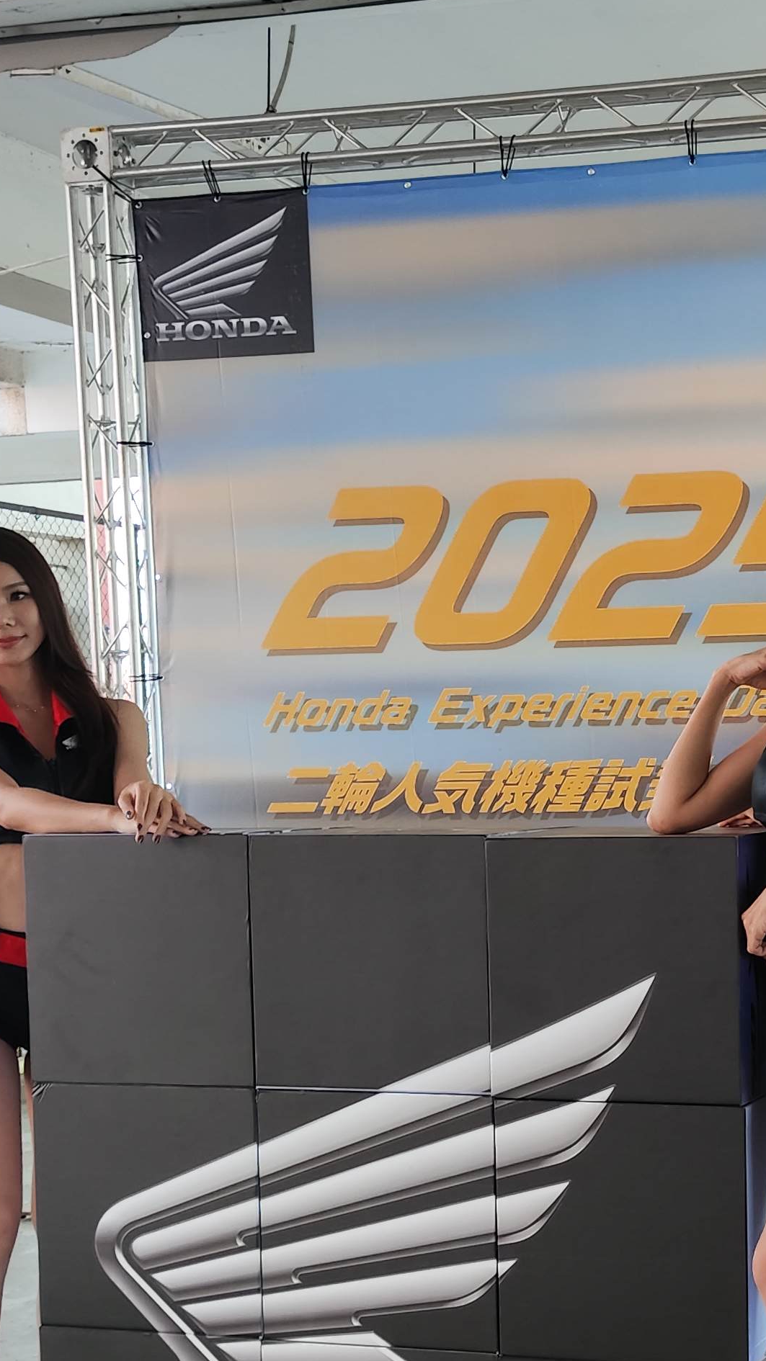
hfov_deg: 18.5
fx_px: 2311
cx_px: 711
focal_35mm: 64
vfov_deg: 32.3
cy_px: 989
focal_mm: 4.68
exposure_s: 1/120
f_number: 1.8
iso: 50
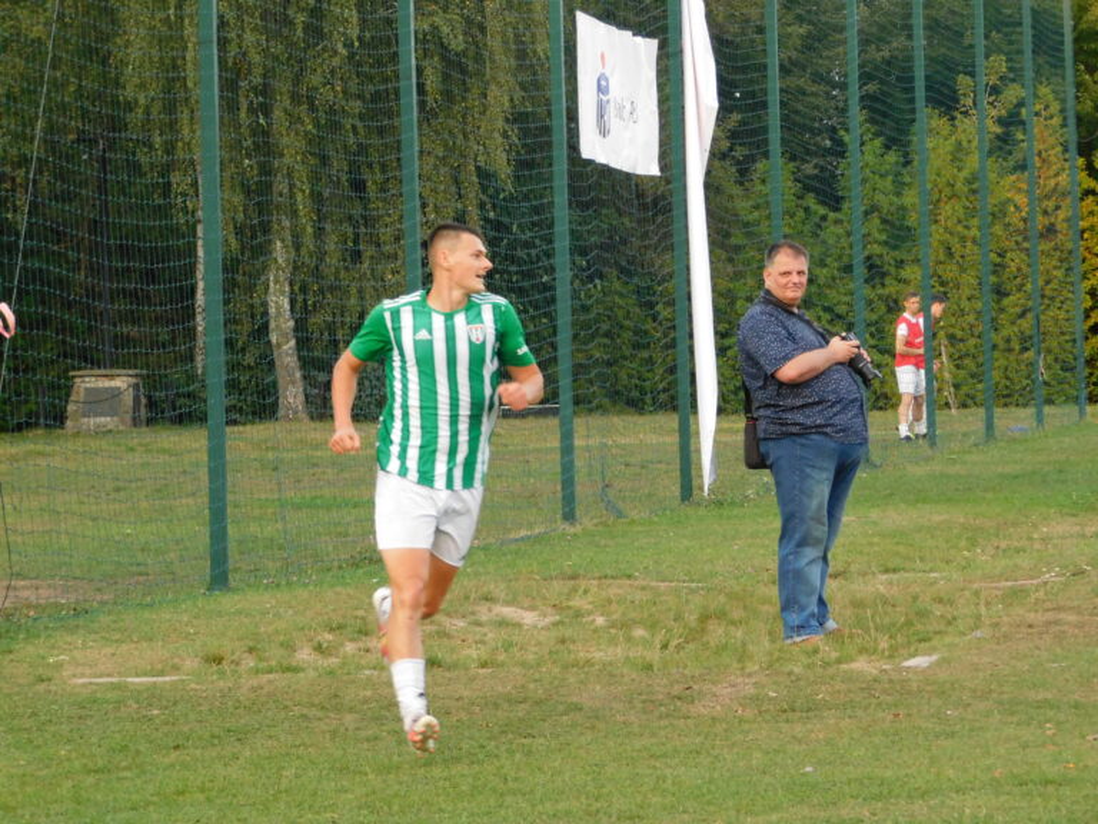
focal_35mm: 170
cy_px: 412
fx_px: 5392
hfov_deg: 11.6
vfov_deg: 8.7
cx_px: 549
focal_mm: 30.1
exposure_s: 1/125
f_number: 5.3
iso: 400
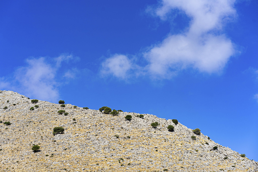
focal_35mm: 55
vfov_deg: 24.6
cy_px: 86
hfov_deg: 36.2
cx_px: 129
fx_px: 394
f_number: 6.3
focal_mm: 55
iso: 100
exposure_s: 1/800
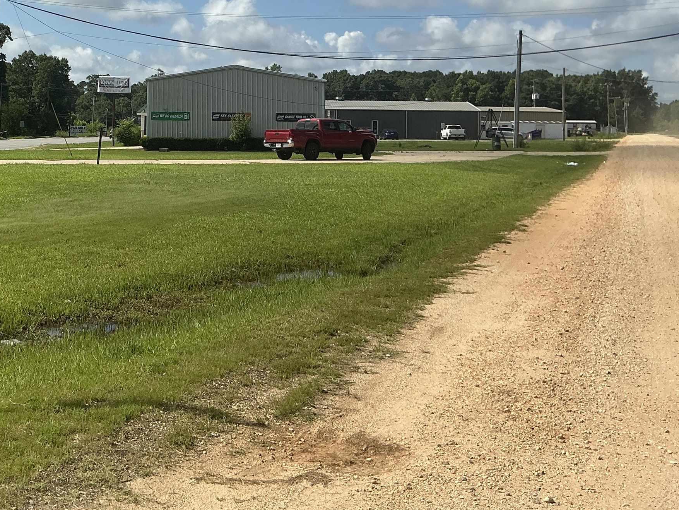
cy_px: 105
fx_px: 961
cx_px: 152
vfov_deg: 29.1
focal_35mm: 49
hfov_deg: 37.7
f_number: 1.8
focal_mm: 3
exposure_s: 1/2801
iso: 25
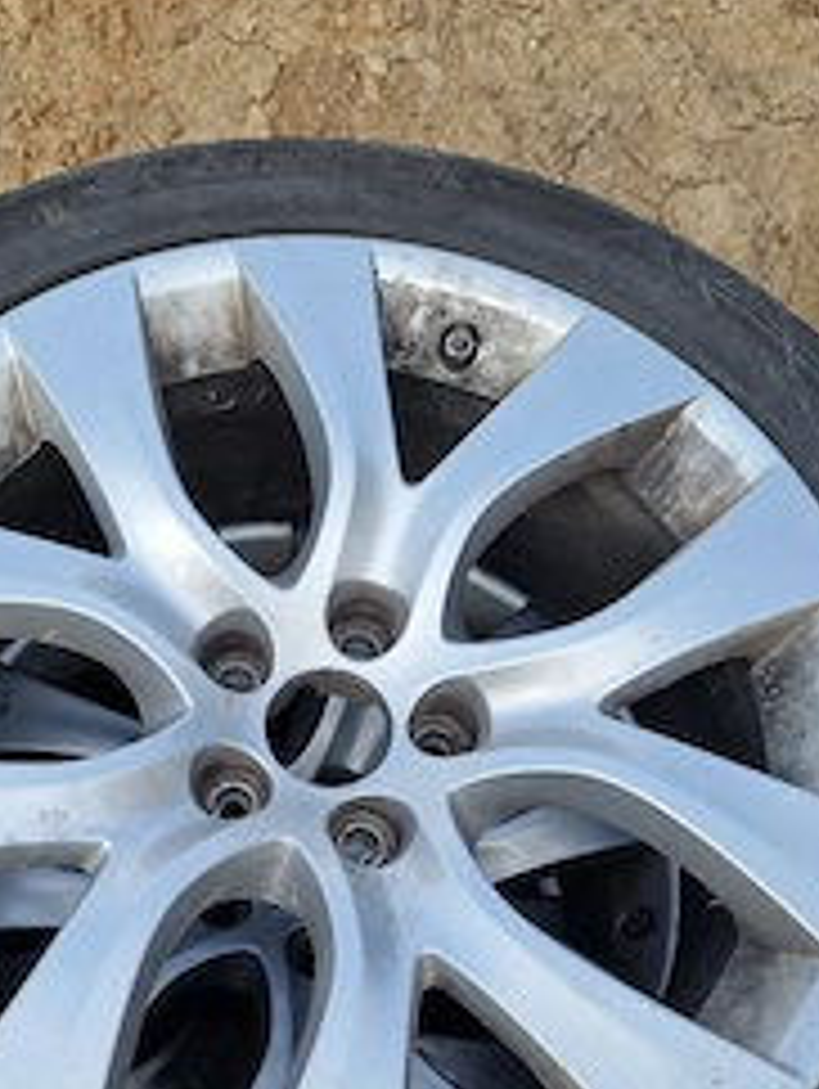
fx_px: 1197
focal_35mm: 38
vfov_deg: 47.7
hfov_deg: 37.5
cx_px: 306
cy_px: 770
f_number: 1.8
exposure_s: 1/476
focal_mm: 6.4
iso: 50
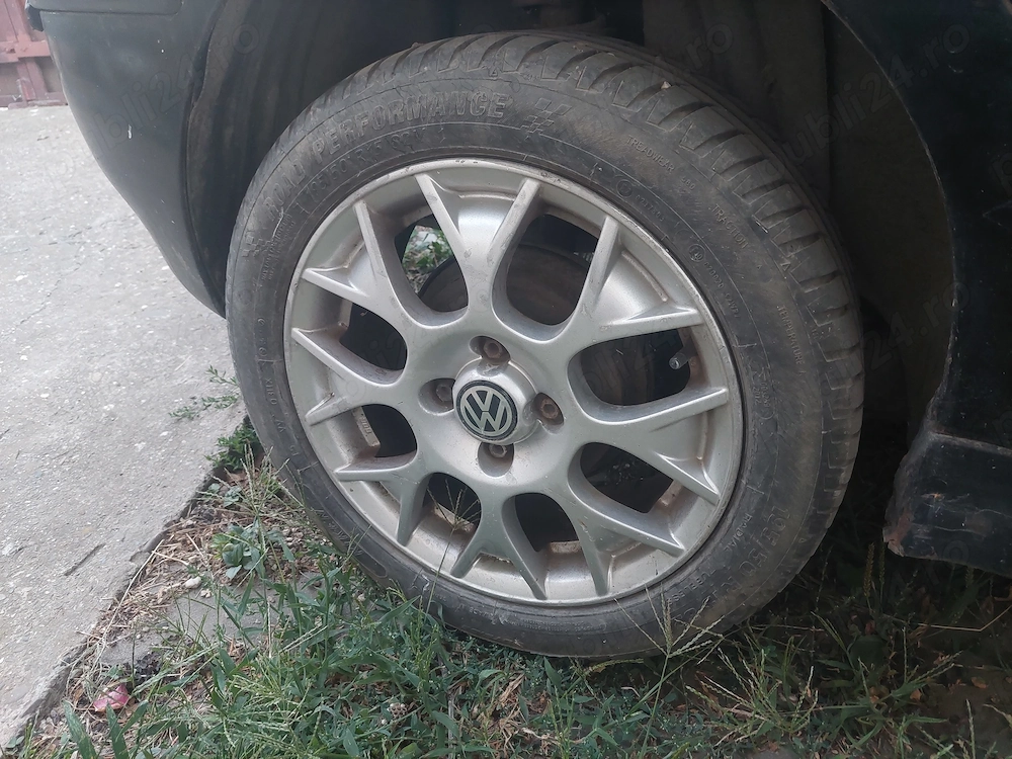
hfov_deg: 69.4
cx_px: 506
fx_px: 731
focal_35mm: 25
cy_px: 380
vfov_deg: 54.9
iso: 500
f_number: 1.8
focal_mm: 5.23
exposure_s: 1/50
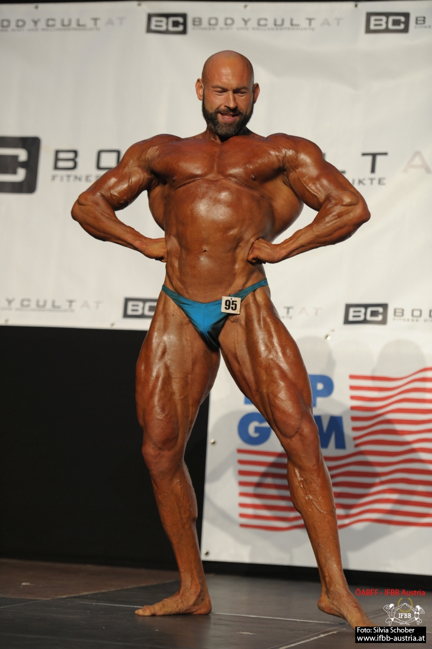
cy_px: 324
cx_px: 216
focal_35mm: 110
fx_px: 1982
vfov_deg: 18.6
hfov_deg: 12.4
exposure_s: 1/320
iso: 1000
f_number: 3.2
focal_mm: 110
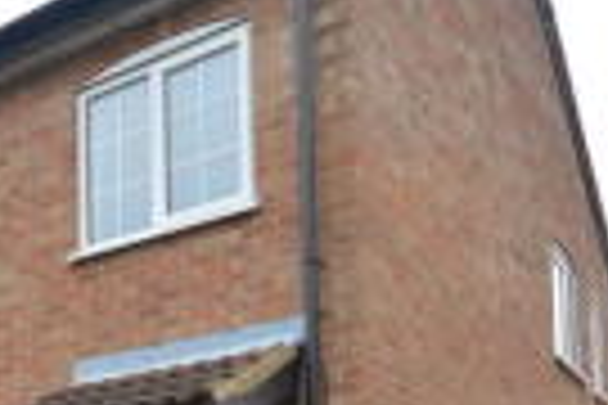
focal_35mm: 53
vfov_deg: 22.3
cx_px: 95
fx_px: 895
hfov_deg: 35.9
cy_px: 556
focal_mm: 10
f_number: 5.6
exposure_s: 1/125
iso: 400
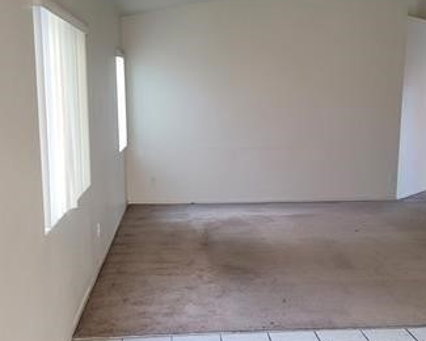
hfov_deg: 41.0
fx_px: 567
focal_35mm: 45
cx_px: 252
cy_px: 186
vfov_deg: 33.4
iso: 250
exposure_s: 1/40
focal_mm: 7
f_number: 1.8
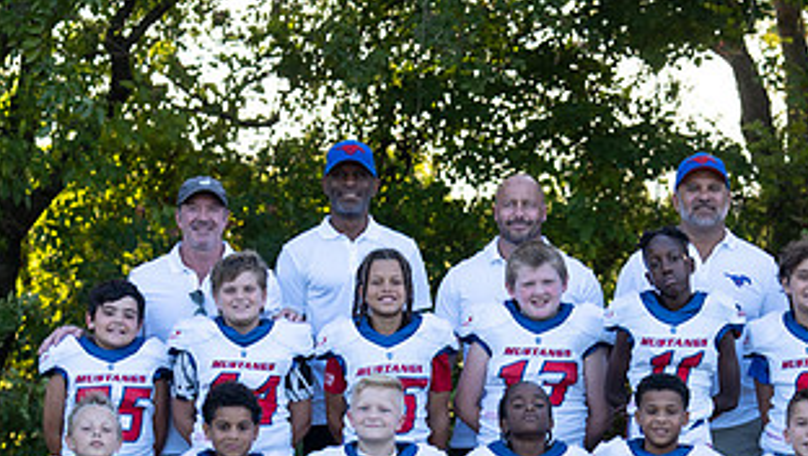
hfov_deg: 11.9
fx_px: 3859
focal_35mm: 180
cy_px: 439
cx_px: 511
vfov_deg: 6.7
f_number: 3.5
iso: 250
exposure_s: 1/320
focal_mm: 75
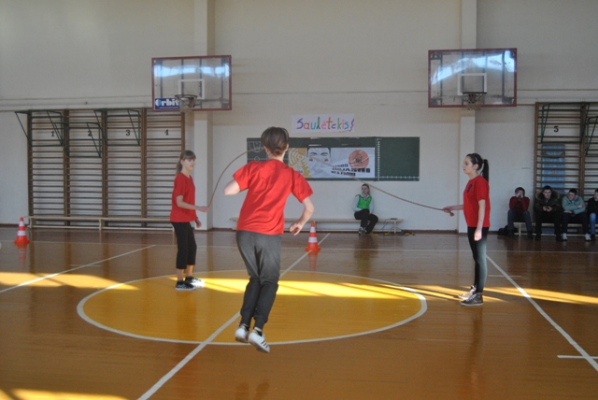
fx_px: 599
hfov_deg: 53.1
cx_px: 299
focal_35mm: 36
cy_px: 200
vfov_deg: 36.9
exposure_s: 1/500
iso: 800
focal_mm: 24
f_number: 3.8
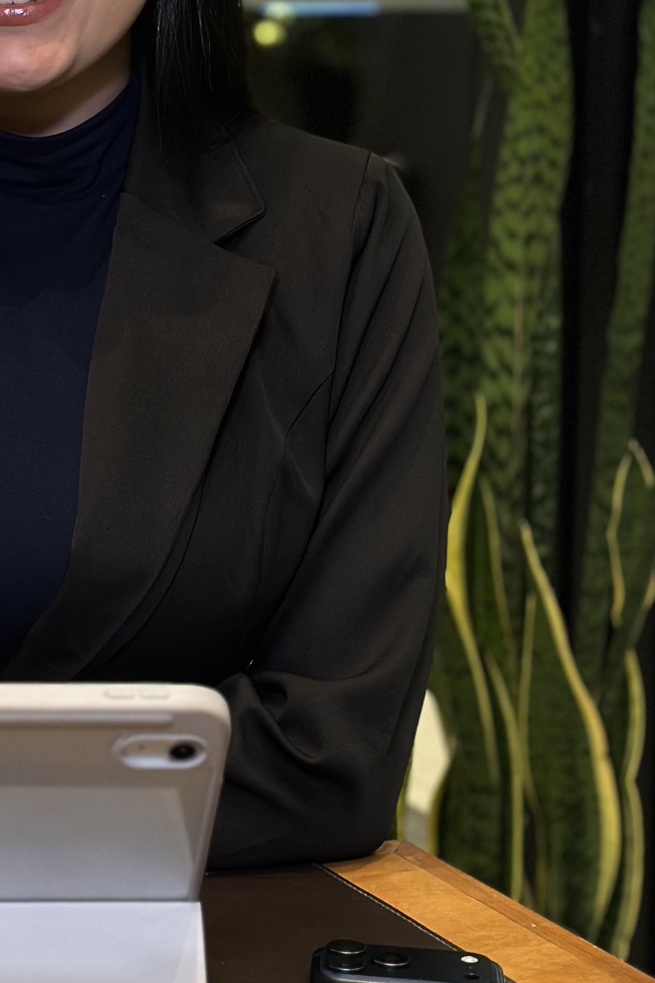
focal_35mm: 98
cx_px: -27
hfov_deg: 13.7
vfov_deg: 20.6
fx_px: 2675
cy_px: 222
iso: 400
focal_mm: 6.86
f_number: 1.78
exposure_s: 1/37
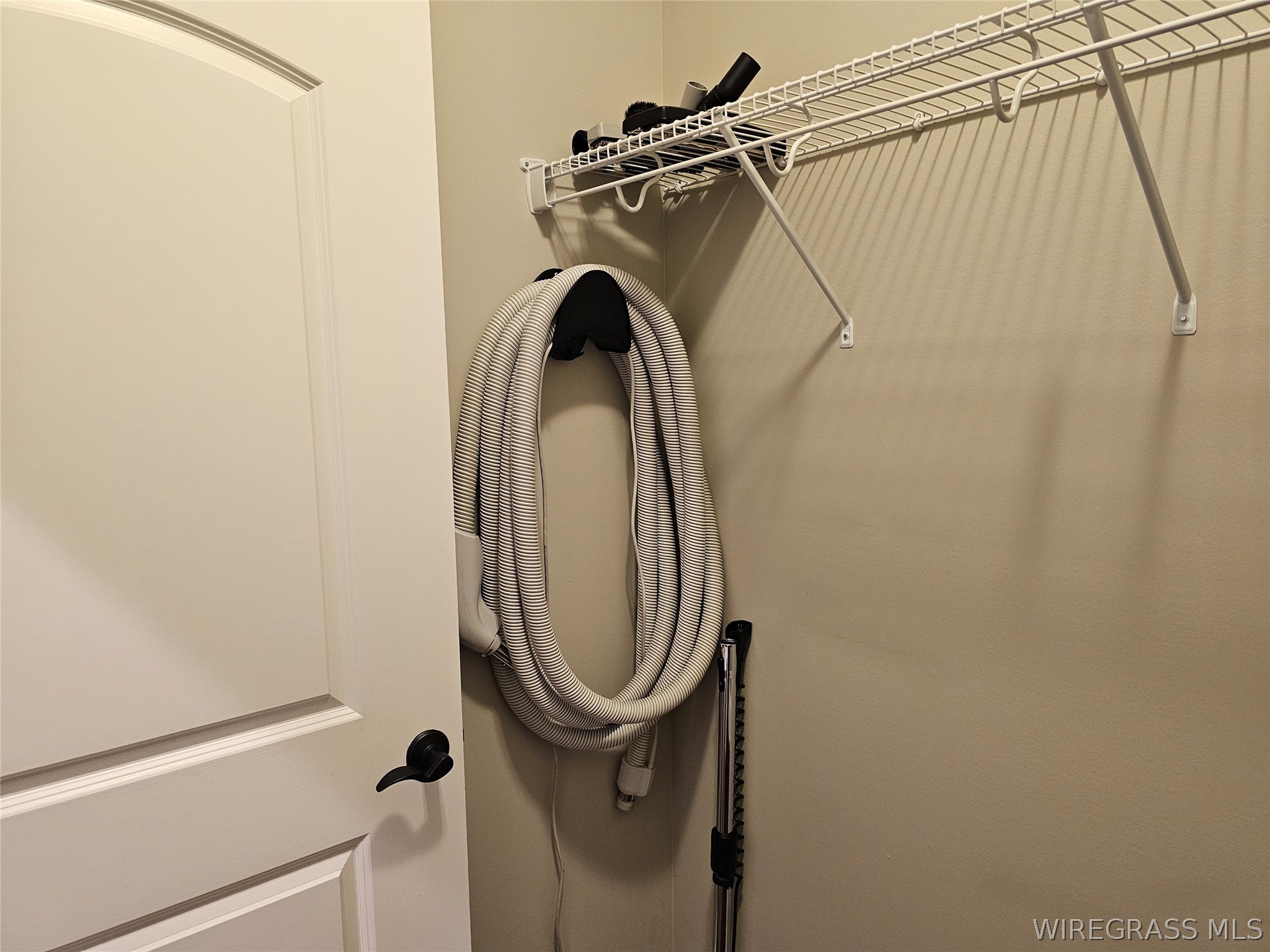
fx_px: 844
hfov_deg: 73.9
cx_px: 635
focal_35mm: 23
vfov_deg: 58.9
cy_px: 476
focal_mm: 6.3
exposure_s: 1/120
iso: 800
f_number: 1.7
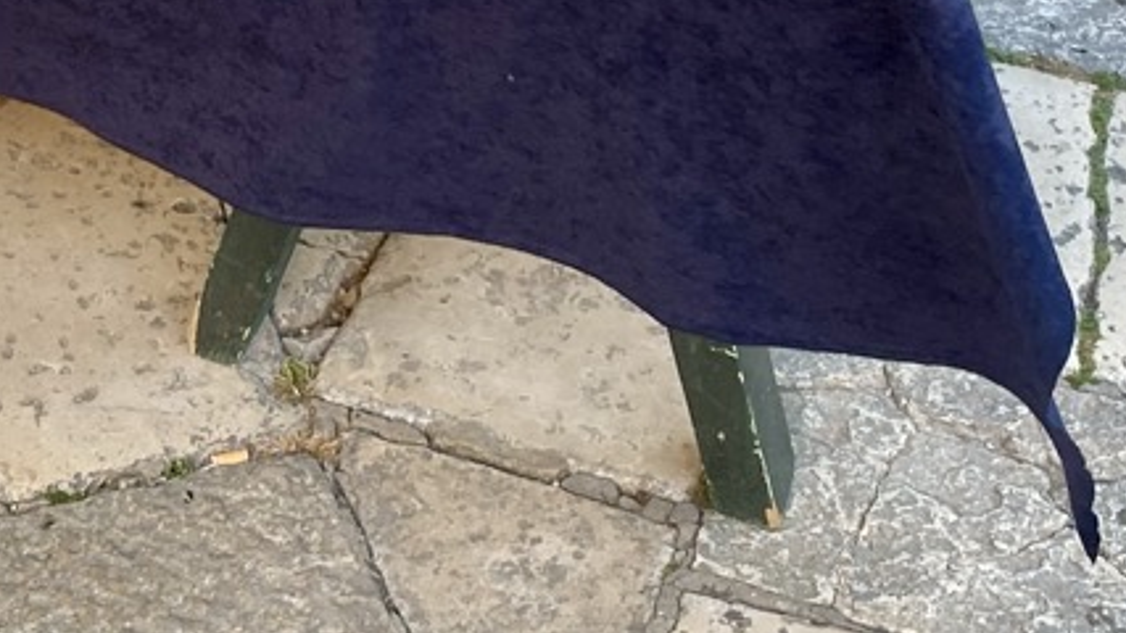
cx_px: 29
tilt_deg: -21.9
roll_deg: +4.8
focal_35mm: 85
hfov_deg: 24.0
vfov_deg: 13.0
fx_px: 2537
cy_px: -459
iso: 50
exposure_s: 1/121
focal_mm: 4.25
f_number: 1.8
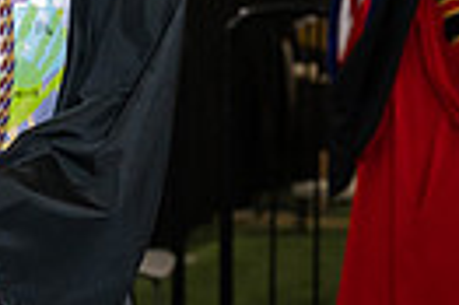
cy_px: 33
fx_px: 3948
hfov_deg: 6.5
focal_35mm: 310
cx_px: -403
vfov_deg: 4.4
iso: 1250
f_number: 5.6
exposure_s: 1/200
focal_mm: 70
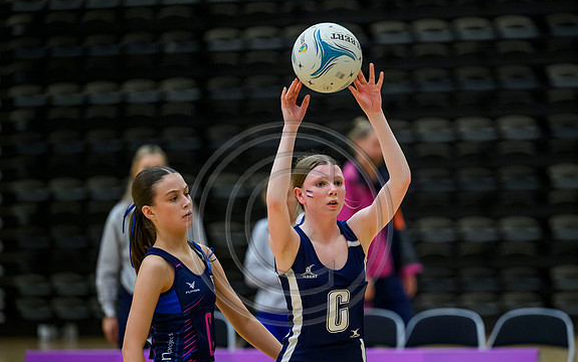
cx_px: 355
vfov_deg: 5.2
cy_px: 253
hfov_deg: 8.4
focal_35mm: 251
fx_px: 3956
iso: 6400
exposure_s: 1/1000
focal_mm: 185
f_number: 2.8
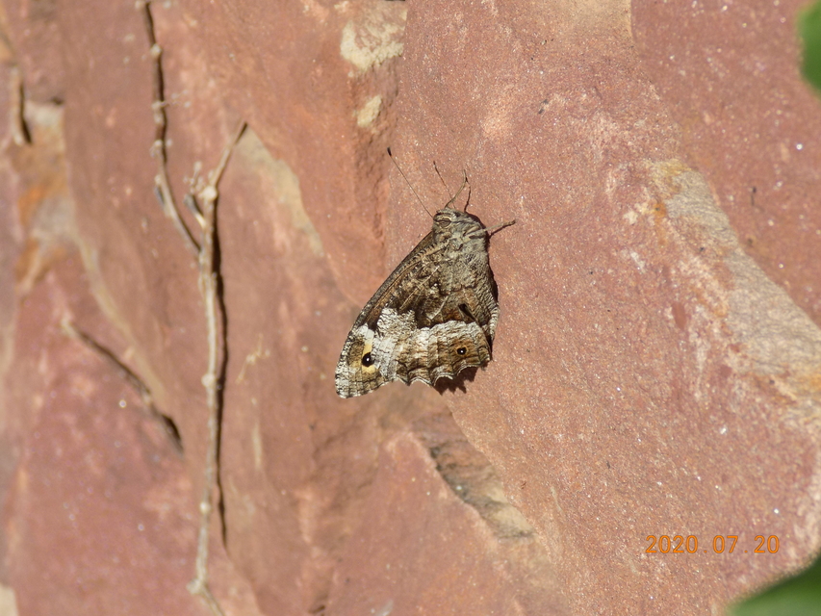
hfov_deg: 8.4
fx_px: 5574
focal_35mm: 235
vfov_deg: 6.3
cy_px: 308
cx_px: 410
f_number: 5.6
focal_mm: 41.8
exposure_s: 1/320
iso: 80
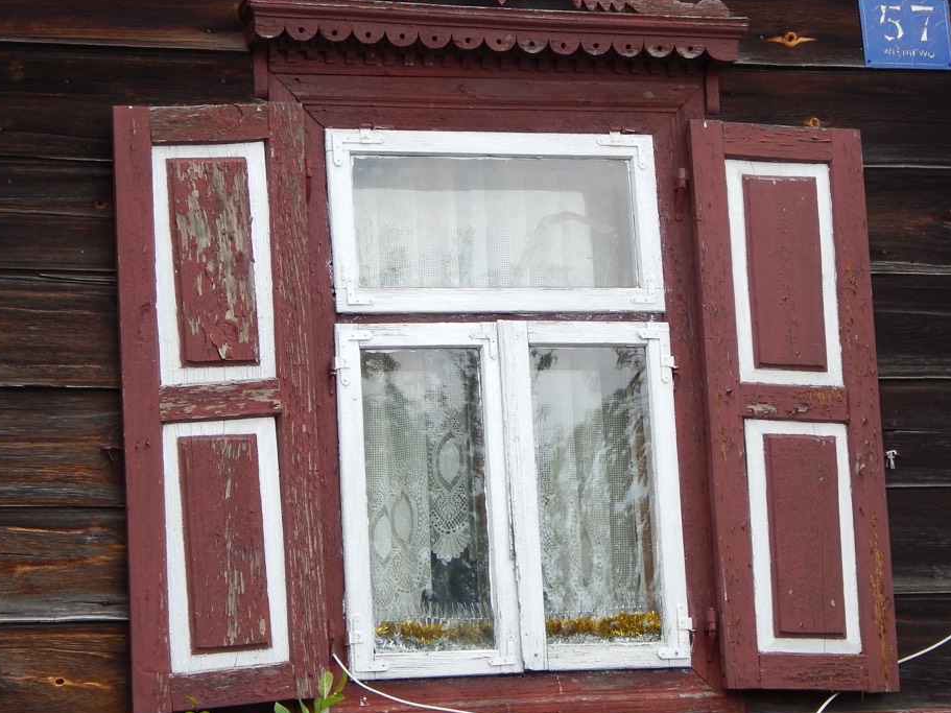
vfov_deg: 14.0
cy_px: 290
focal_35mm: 106
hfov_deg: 18.5
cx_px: 522
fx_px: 2912
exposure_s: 1/80
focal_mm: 12.3
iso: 125
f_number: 4.1
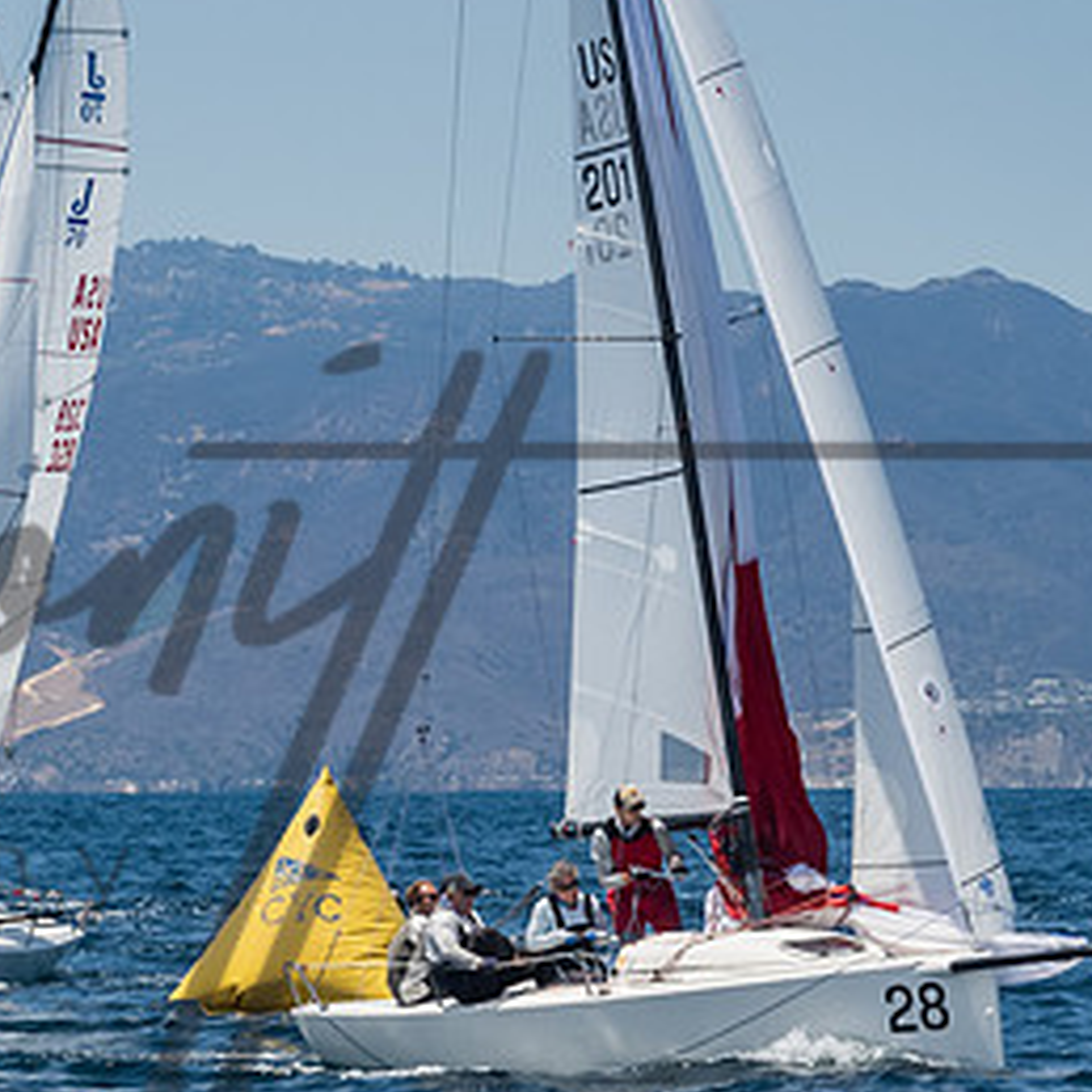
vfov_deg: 5.1
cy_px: 548
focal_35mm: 341
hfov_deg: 5.1
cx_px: -77
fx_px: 12170
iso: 640
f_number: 14
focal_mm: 116
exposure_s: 1/800
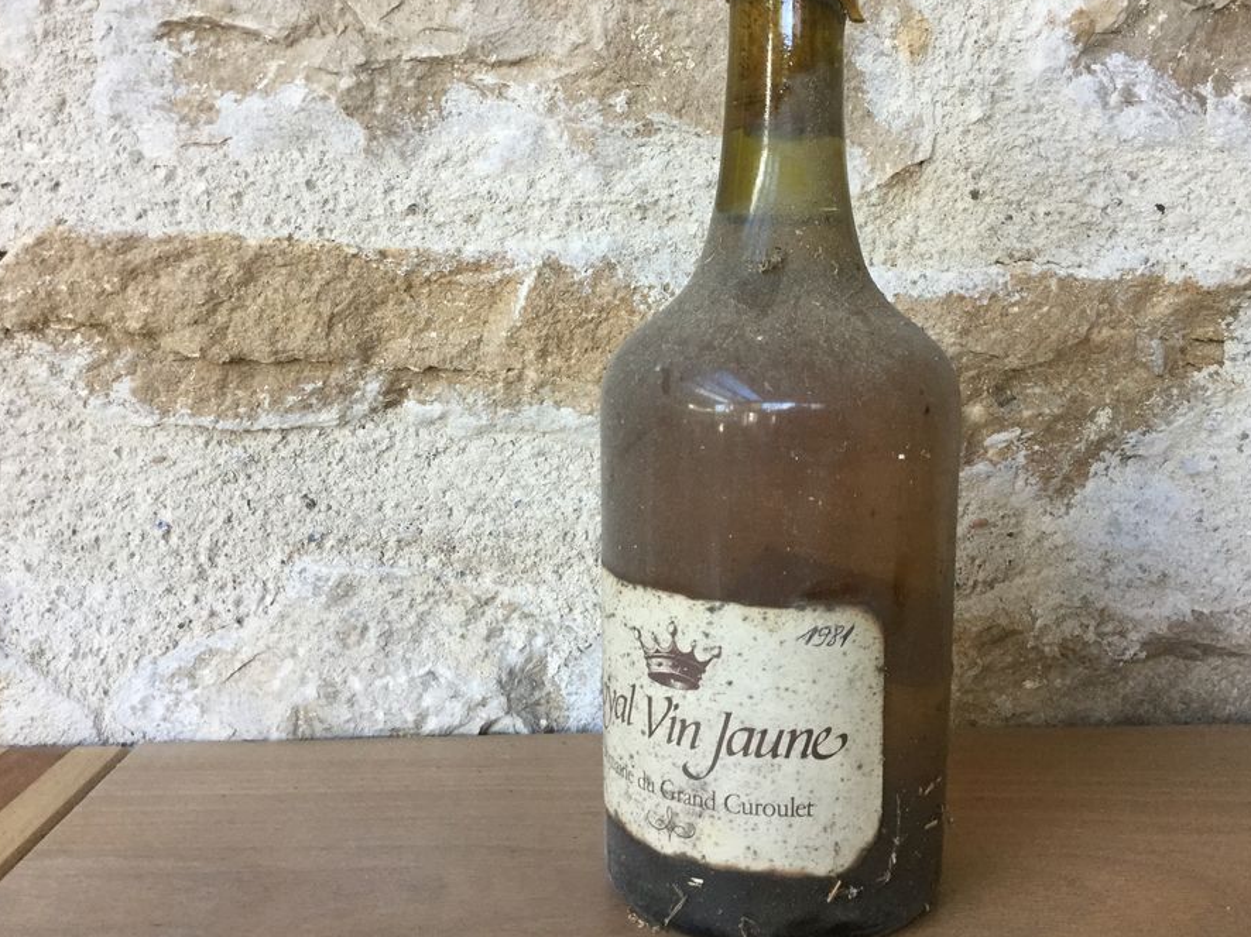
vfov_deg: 40.6
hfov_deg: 52.5
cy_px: 416
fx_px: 1265
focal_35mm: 35
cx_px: 699
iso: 100
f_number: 2.4
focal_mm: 3.3
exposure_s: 1/33
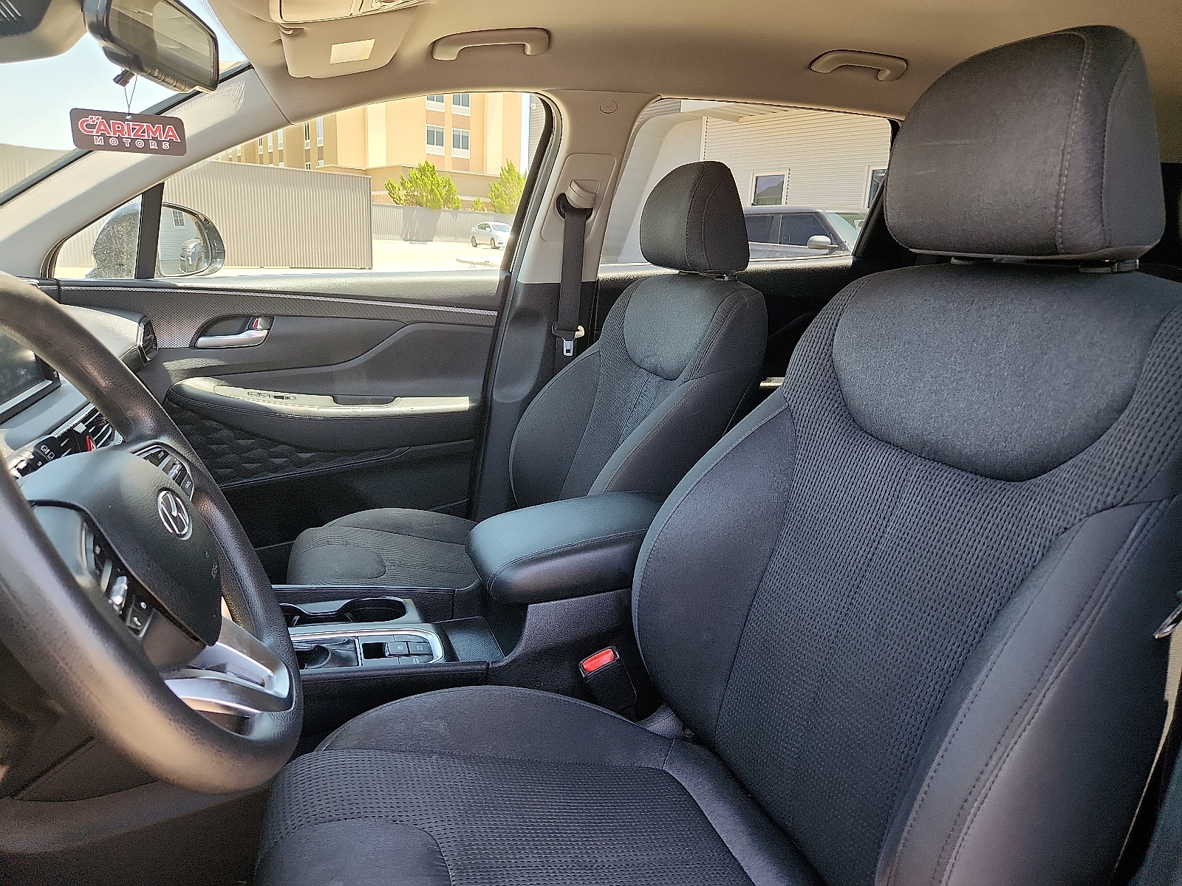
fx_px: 785
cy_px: 443
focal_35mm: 23
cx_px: 591
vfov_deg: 58.9
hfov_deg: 73.9
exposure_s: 1/119
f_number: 1.8
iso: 80
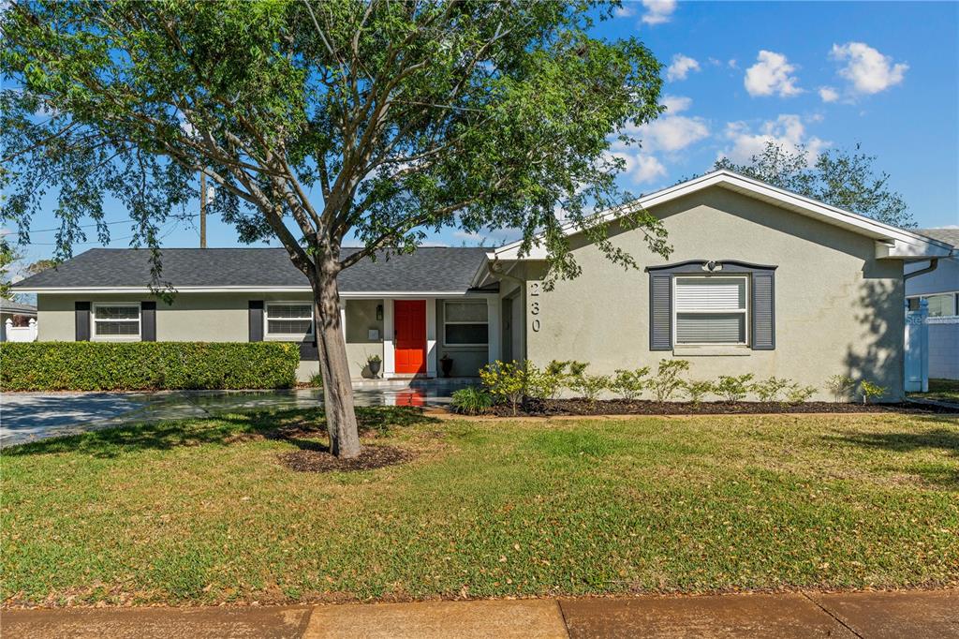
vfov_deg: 53.1
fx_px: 639
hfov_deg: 73.8
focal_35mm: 24
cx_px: 480
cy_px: 320
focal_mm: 24
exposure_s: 1/1250
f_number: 8
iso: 1250
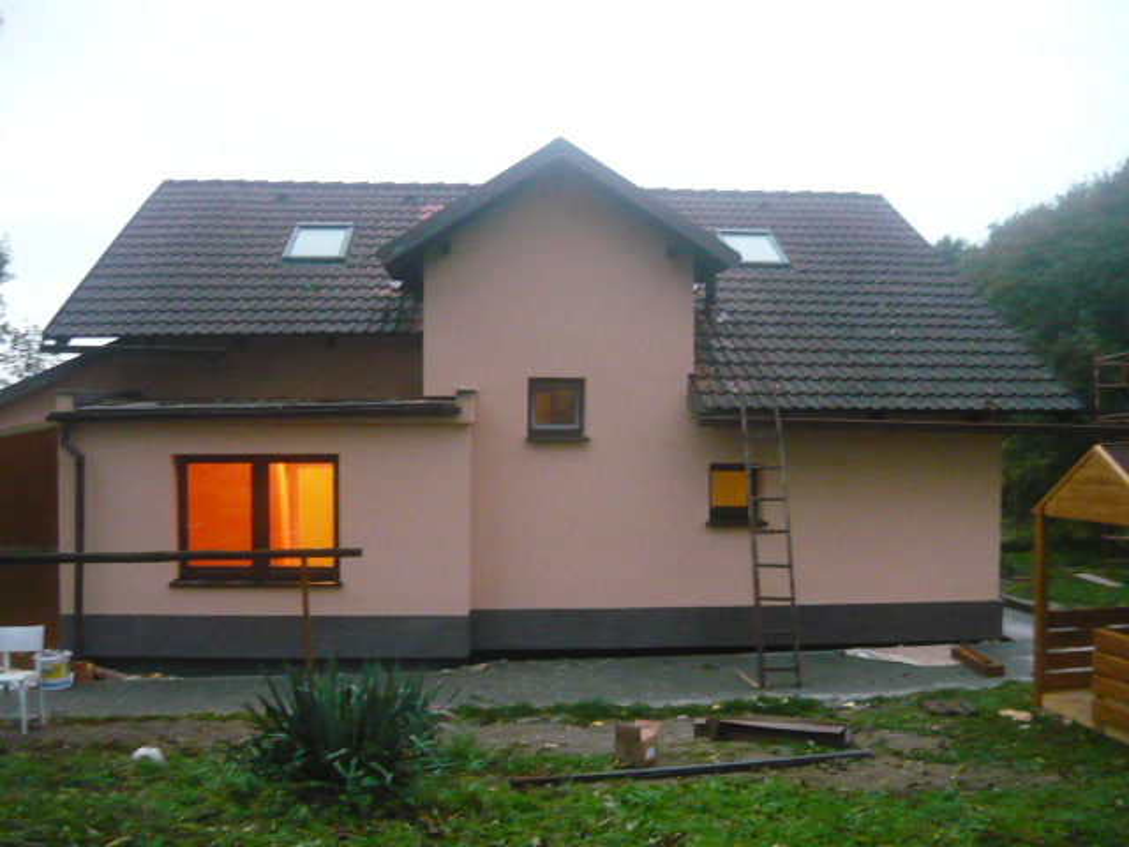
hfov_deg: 55.4
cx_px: 564
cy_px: 424
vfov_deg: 42.9
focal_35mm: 33
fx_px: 1076
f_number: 2.8
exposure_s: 1/20
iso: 800
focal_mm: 5.5
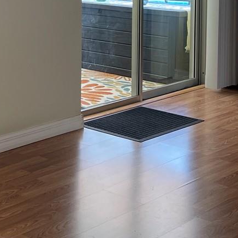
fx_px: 630
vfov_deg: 20.2
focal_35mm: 81
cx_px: -113
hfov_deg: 19.0
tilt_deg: -4.0
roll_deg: +0.1
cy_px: -37
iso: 80
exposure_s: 1/60
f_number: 1.6
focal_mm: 5.1
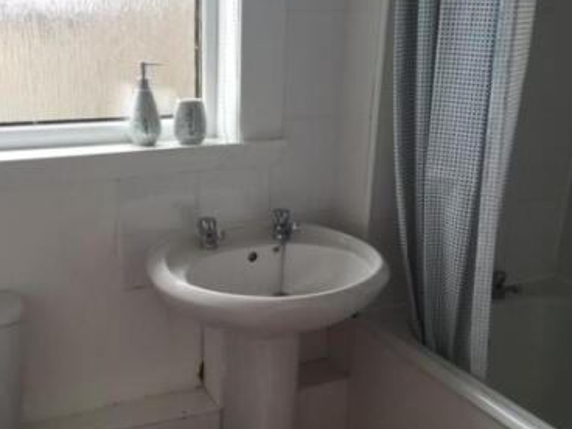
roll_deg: -0.6
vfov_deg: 31.2
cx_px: 225
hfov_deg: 41.0
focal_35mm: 46
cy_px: 299
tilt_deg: -22.8
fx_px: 760
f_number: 2.2
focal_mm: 4.15
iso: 40
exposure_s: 1/40
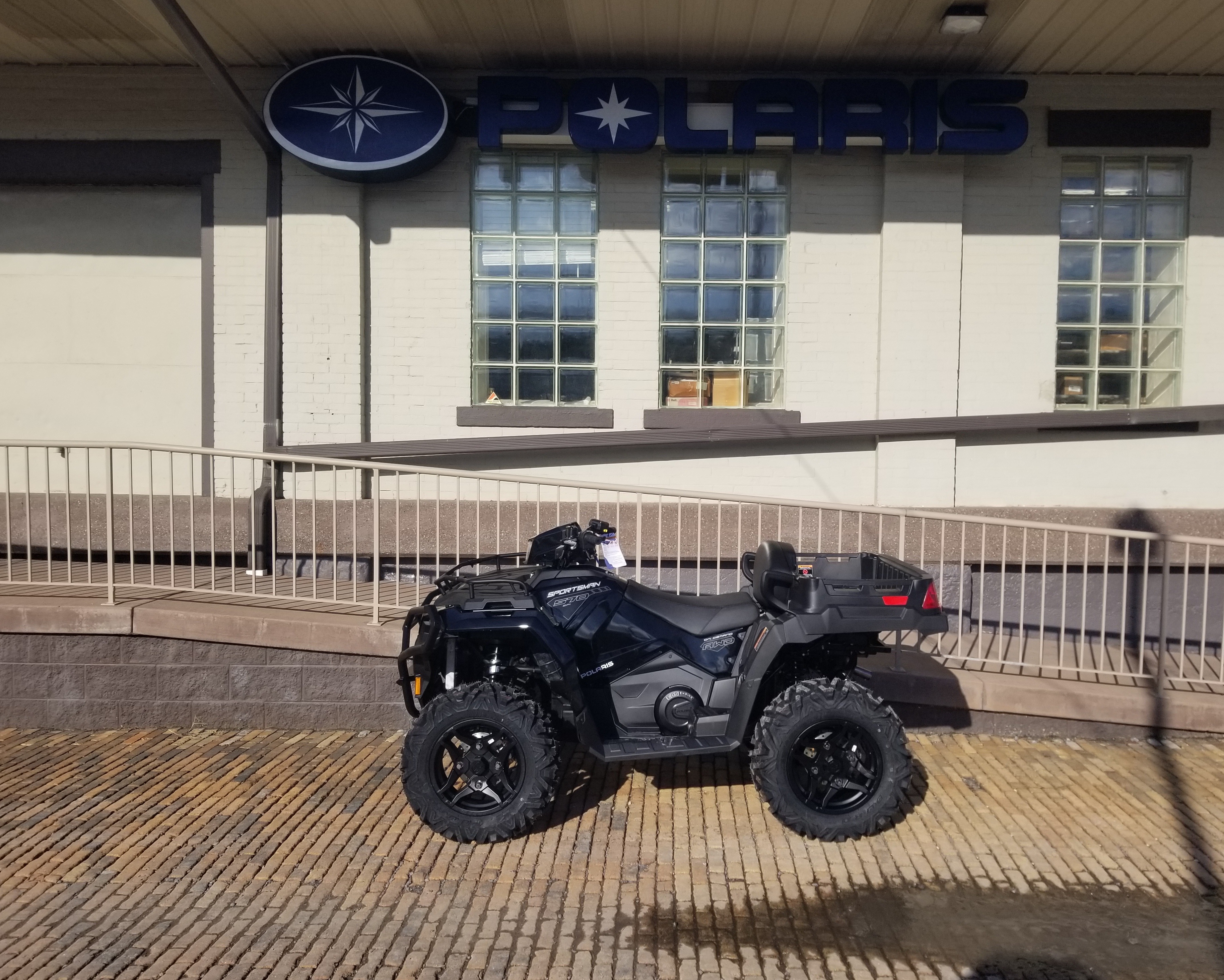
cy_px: 492
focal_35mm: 28
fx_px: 1014
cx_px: 650
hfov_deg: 62.2
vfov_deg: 51.5
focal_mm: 4.3
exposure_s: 1/3688
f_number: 1.7
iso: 50
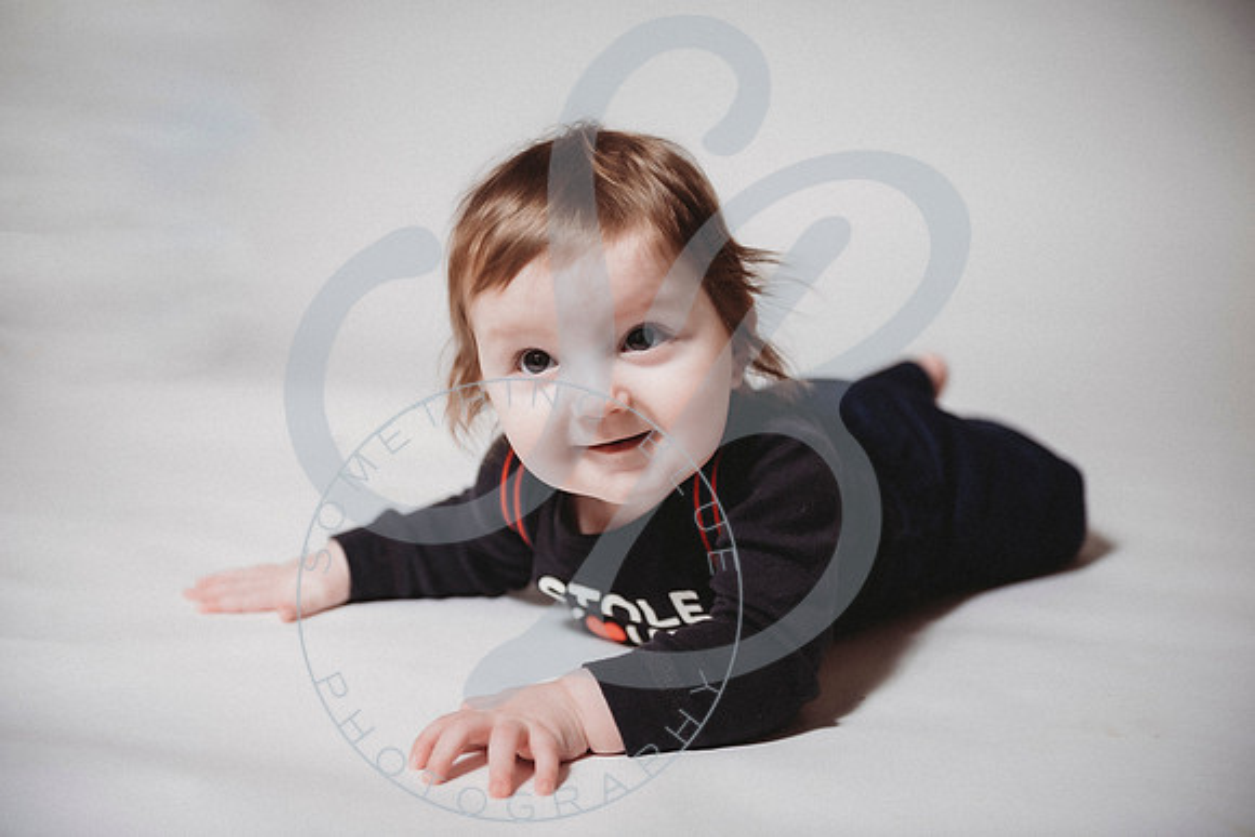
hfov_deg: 41.1
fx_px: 1674
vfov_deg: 28.1
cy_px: 418
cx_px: 628
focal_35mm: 48
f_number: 2.8
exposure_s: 1/160
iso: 100
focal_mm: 48
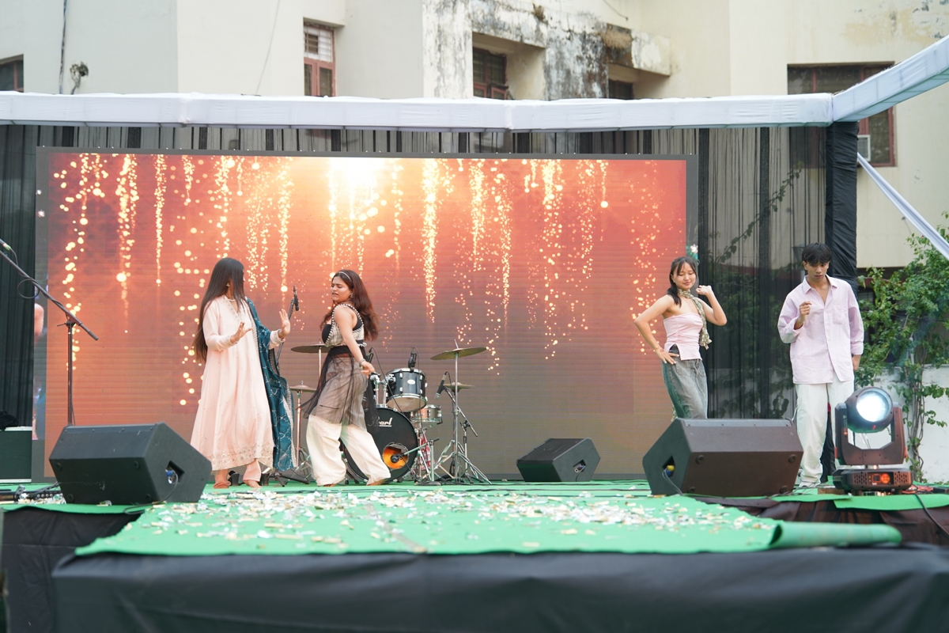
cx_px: 474
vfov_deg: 18.9
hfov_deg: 28.1
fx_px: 1898
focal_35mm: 72
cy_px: 316
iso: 400
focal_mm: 72
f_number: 2.8
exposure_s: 1/200
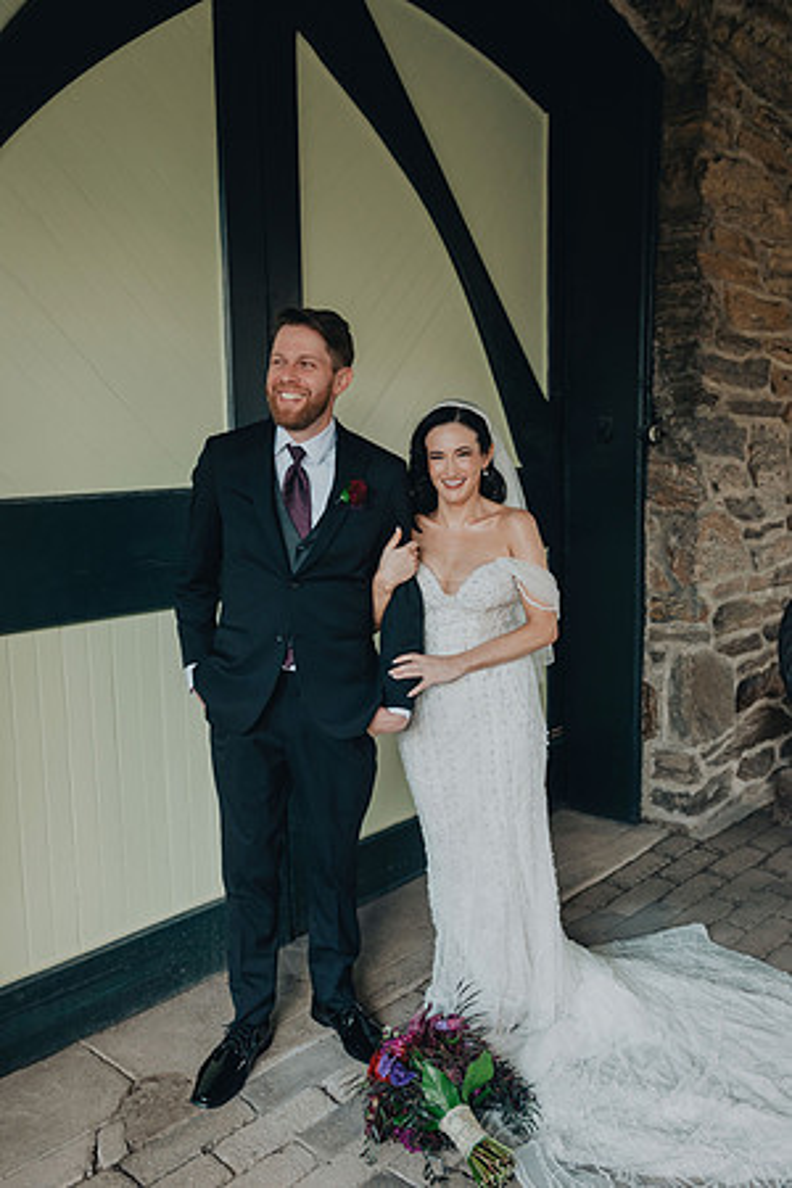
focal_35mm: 32
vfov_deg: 58.7
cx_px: 396
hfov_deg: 41.1
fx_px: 1056
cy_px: 594
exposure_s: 1/200
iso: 400
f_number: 4
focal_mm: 32
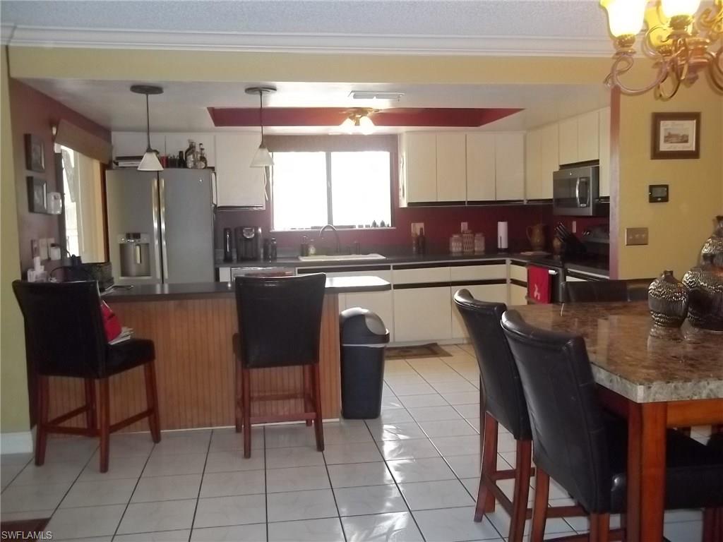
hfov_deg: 56.8
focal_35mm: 32
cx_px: 362
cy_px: 271
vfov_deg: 44.2
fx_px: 668
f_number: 2.9
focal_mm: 5.7
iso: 250
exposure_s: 1/40
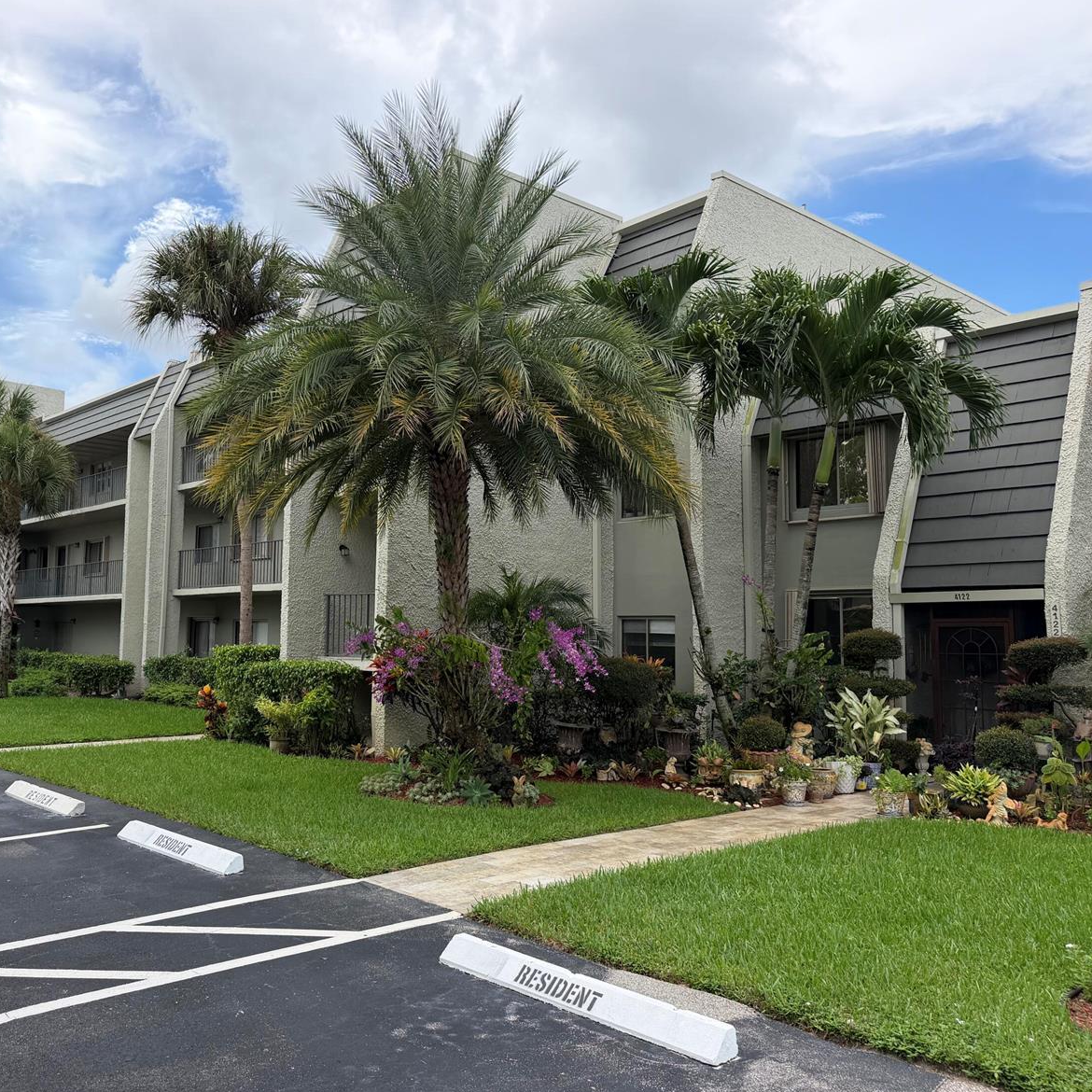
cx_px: 413
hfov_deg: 55.0
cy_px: 542
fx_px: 1035
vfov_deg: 55.6
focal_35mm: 29
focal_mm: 6.76
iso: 100
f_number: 1.78
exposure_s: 1/3279
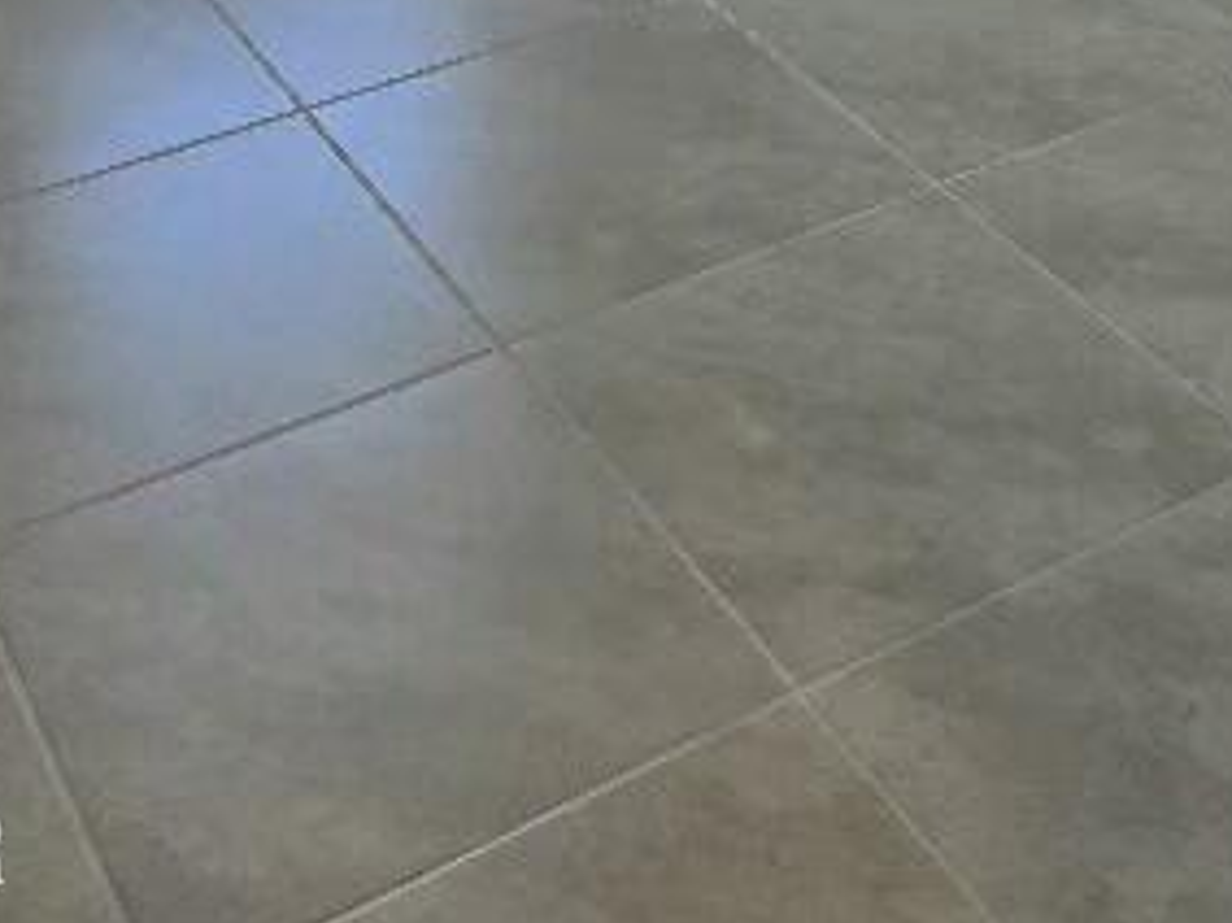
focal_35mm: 65
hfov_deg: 29.8
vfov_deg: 18.0
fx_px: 2312
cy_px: -736
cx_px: 718
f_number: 1.4
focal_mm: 6.5
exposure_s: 1/120
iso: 20
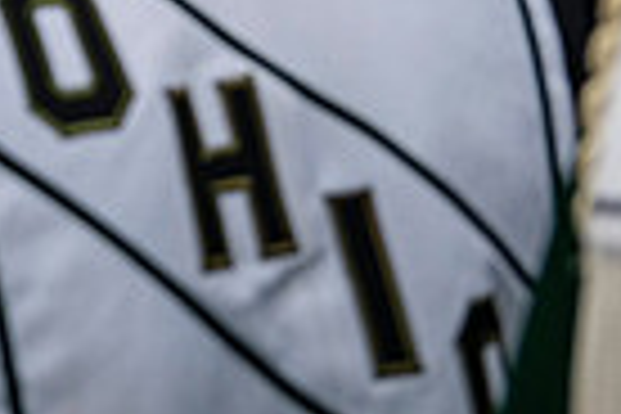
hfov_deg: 17.2
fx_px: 1742
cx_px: -441
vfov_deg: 12.4
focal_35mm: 101
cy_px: -335
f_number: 2.8
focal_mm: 24
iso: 200
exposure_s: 1/500
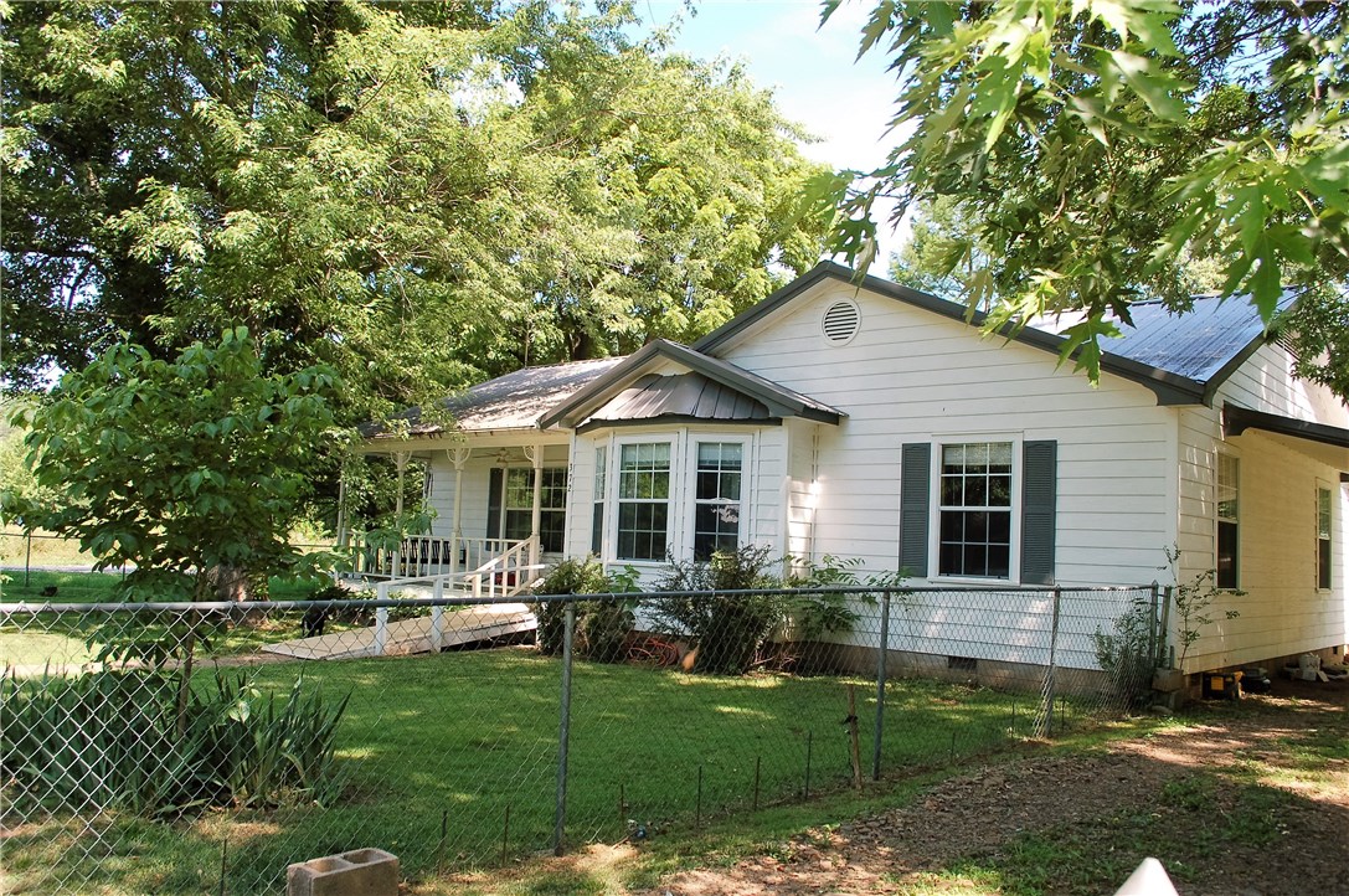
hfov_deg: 62.0
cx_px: 674
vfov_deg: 43.5
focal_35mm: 30
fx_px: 1123
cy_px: 448
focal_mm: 20
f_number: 8
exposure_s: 1/100
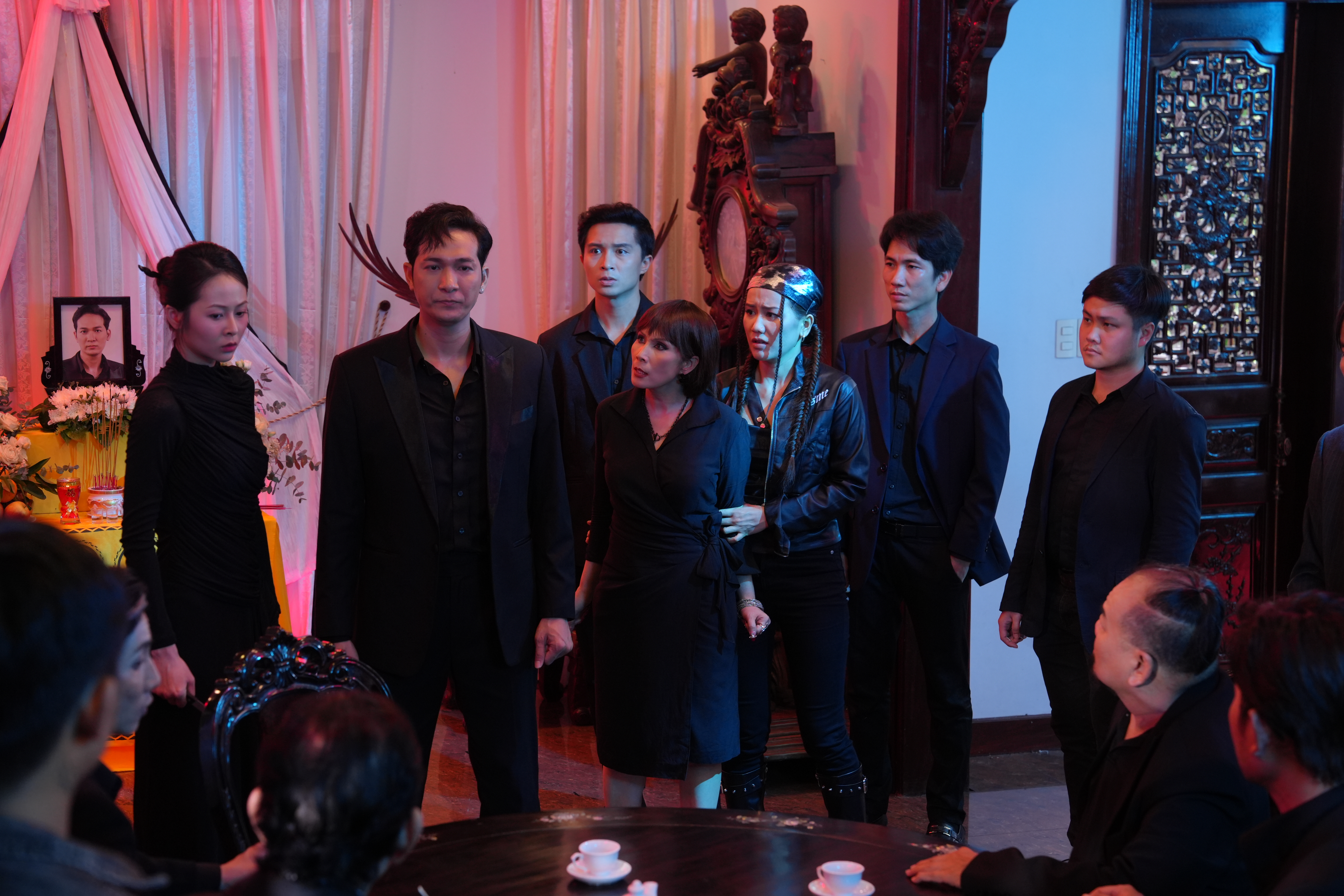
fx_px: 2613
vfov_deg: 19.5
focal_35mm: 70
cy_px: 448
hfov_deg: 28.8
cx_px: 672
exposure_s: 1/100
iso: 1250
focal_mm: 70
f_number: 5
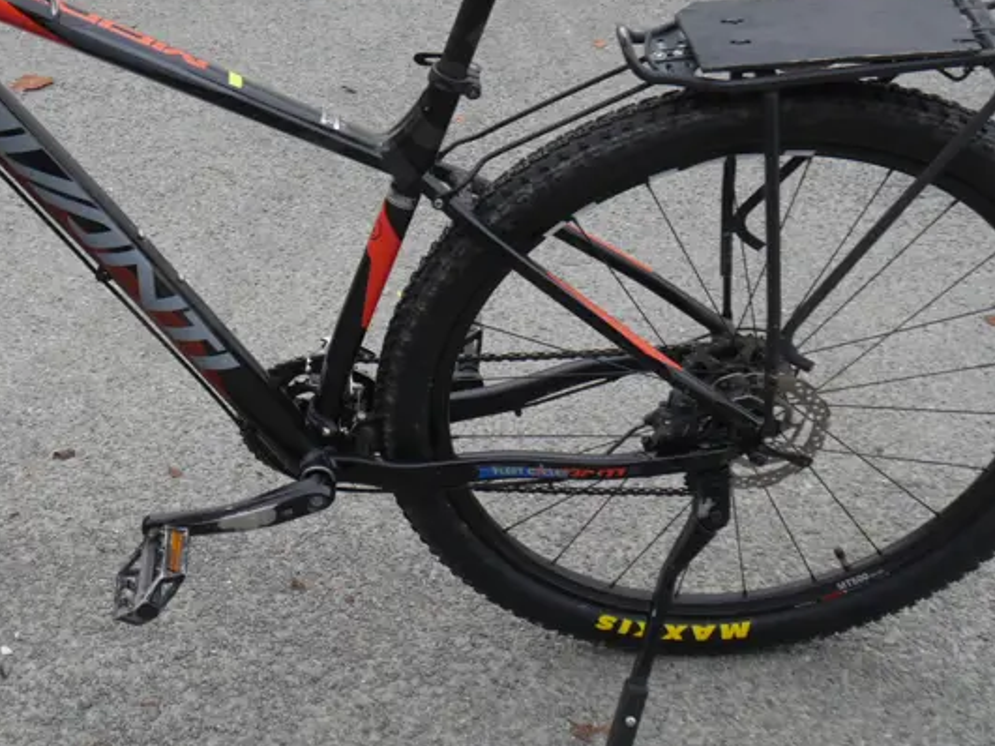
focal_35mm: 54
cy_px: 272
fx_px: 1552
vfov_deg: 26.9
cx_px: 217
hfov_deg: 34.6
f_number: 4.5
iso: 200
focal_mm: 14
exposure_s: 1/160
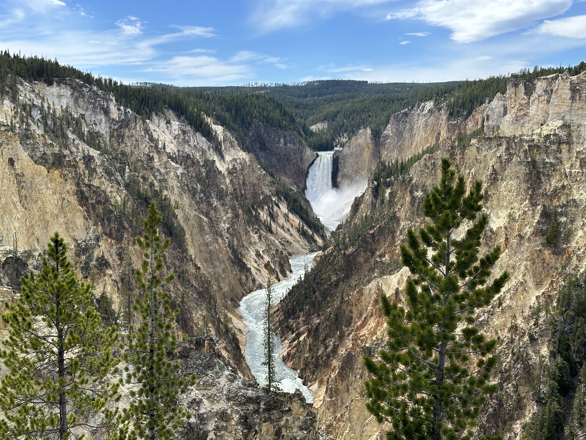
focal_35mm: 48
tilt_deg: -7.0
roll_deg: -0.8
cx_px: 293
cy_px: 220
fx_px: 813
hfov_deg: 39.7
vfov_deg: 30.3
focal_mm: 6.86
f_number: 1.78
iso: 64
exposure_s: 1/1721
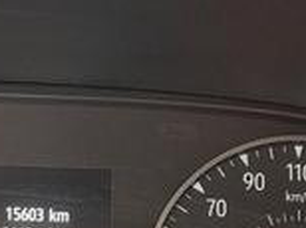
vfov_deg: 13.6
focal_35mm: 106
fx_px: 936
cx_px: -16
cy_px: 257
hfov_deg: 18.0
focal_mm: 4.6
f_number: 2
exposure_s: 1/30
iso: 400
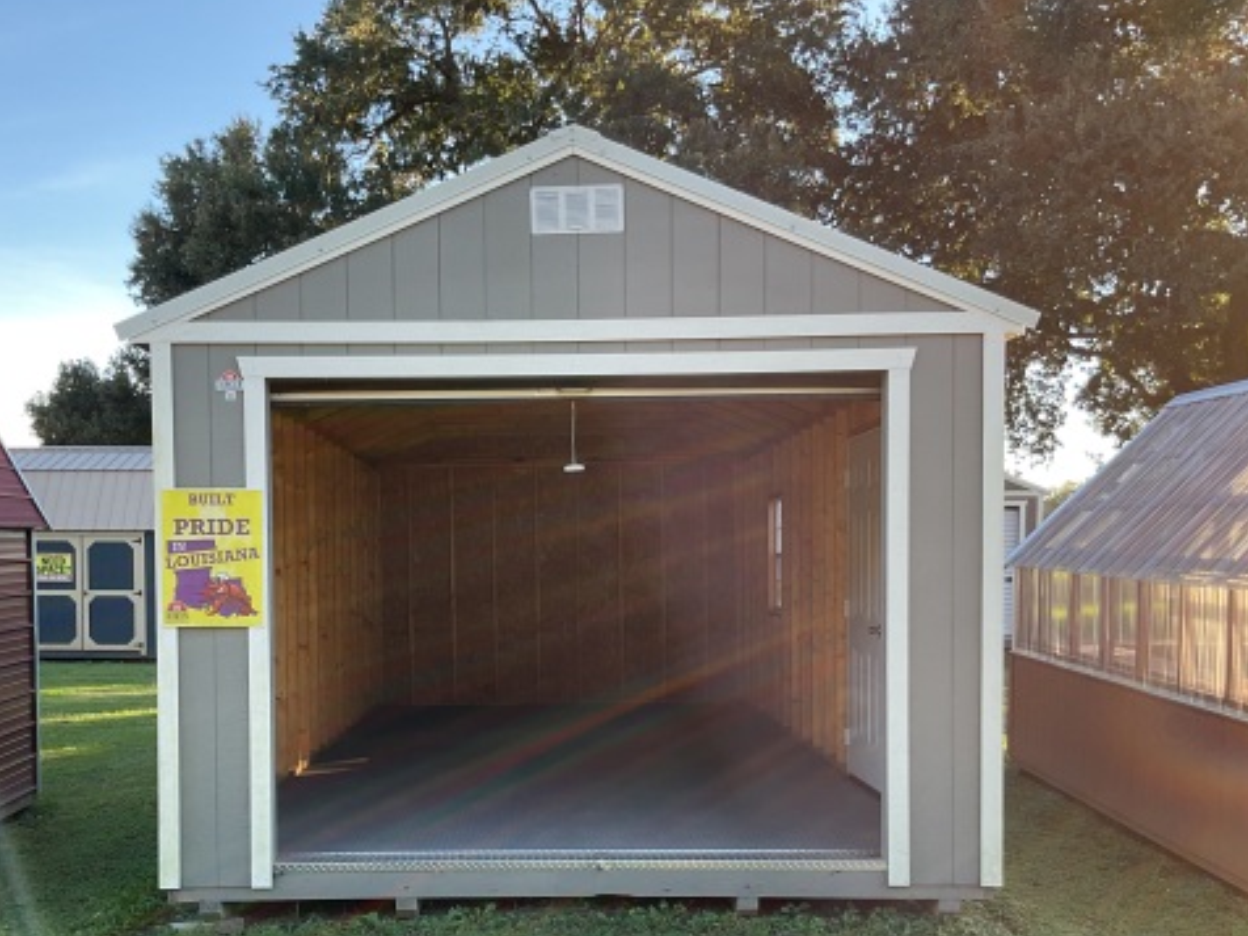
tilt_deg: -2.2
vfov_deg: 36.5
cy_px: 621
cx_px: 519
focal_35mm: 39
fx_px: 1406
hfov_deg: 47.7
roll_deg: +0.6
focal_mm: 3
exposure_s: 1/138
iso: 16
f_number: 1.8
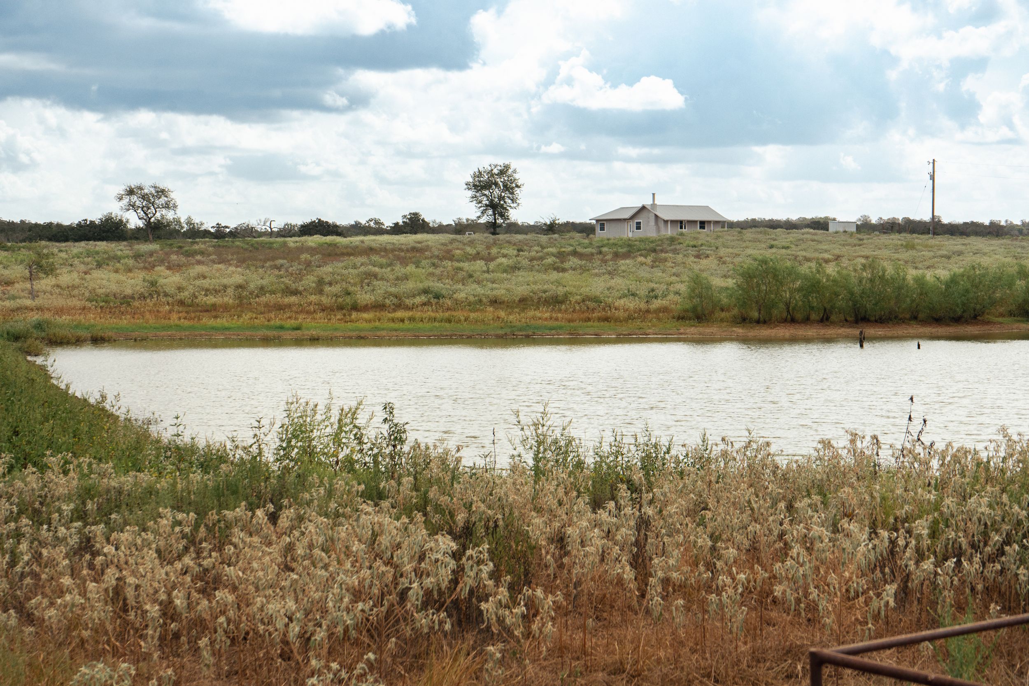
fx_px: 1601
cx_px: 514
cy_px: 343
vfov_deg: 24.2
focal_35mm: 56
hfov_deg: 35.6
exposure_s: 1/640
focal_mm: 56
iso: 640
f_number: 9
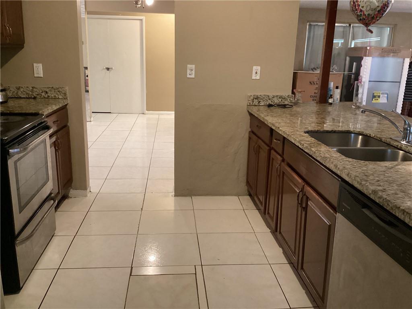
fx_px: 369
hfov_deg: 58.4
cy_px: 154
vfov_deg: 45.4
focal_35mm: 31
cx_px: 206
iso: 400
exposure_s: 1/30
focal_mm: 3.3
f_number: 2.4
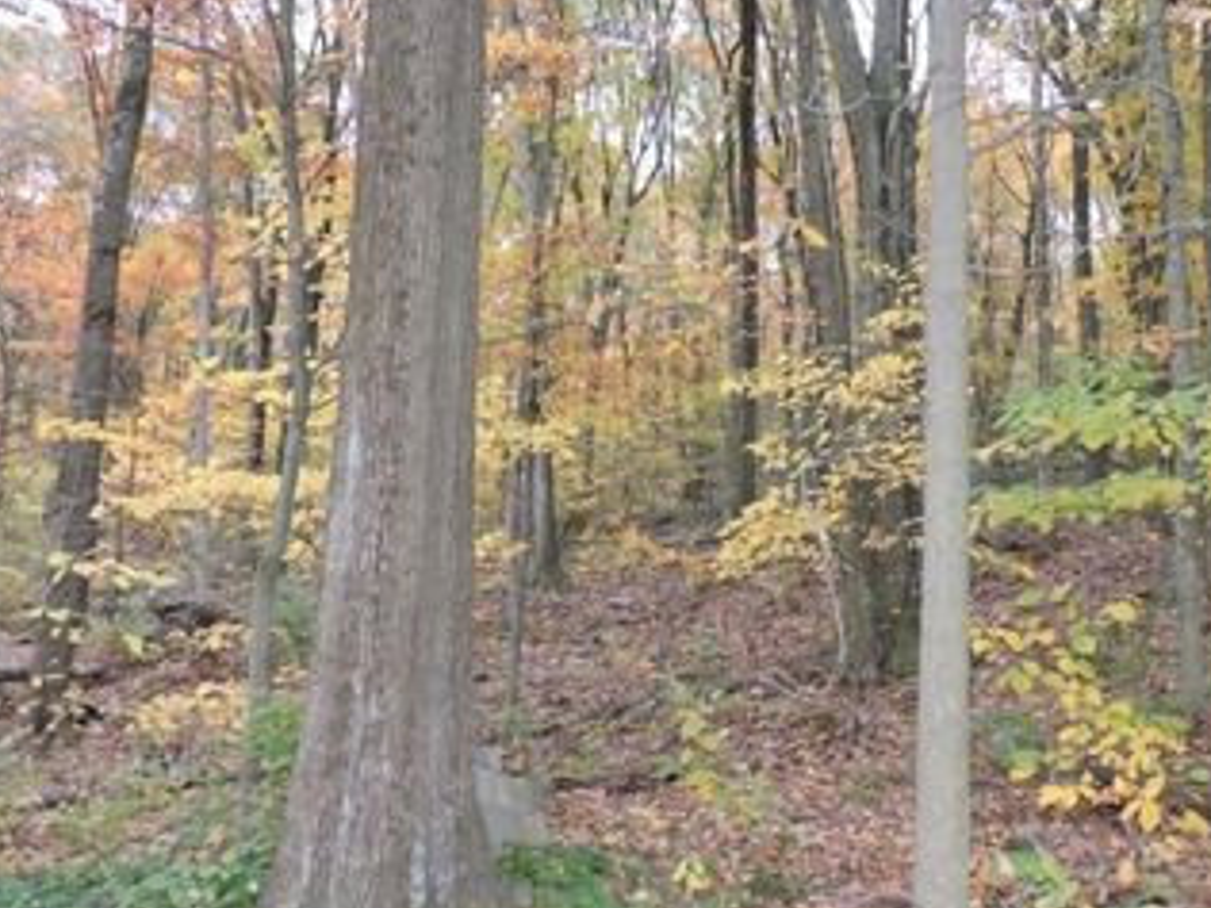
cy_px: 523
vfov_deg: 37.6
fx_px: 1329
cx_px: 694
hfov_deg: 48.8
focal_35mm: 38
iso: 800
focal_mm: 4.3
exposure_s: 1/50
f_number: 3
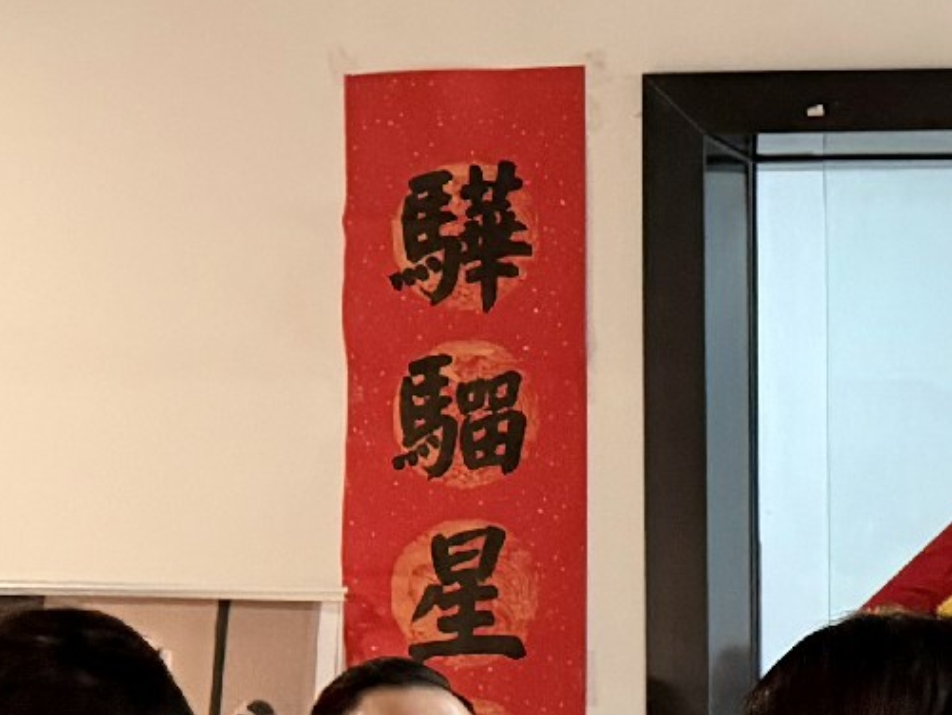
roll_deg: +0.9
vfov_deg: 12.7
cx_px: 1978
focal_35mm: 115
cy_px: 721
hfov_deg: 14.0
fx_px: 3163
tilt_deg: +1.5
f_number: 1.78
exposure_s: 1/50
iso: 400
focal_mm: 6.76
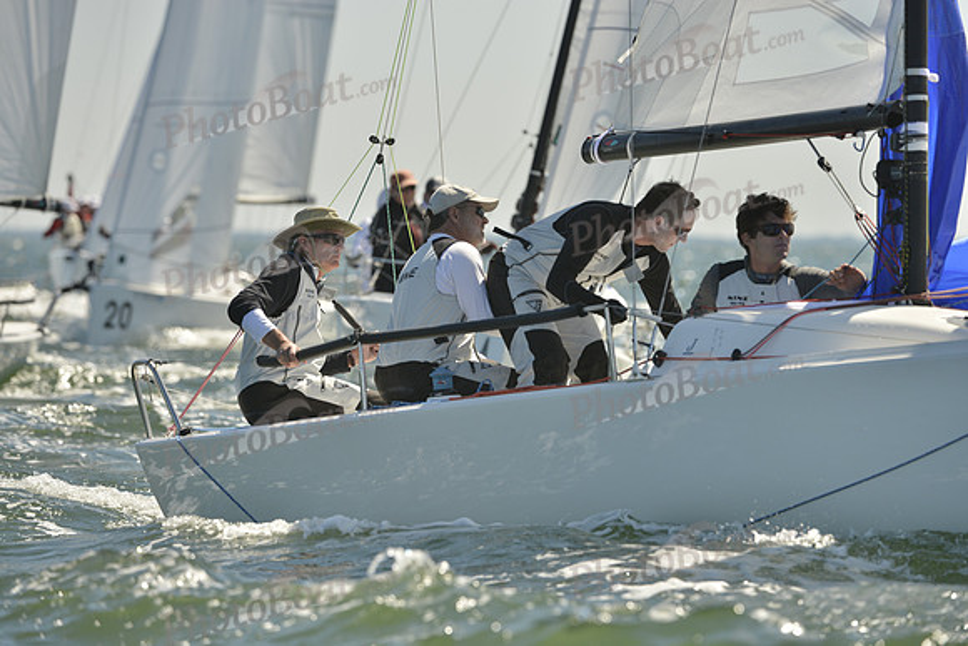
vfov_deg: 4.2
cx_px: 484
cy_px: 323
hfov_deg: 6.2
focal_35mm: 330
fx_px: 8875
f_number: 6.3
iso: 280
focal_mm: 330
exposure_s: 1/1250
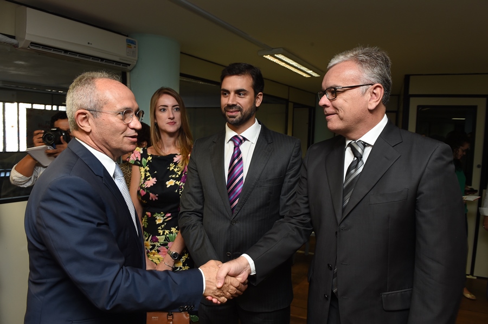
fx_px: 325
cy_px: 162
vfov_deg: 53.0
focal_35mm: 24
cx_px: 244
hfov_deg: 73.8
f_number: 8
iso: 800
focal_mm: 24
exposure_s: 1/40
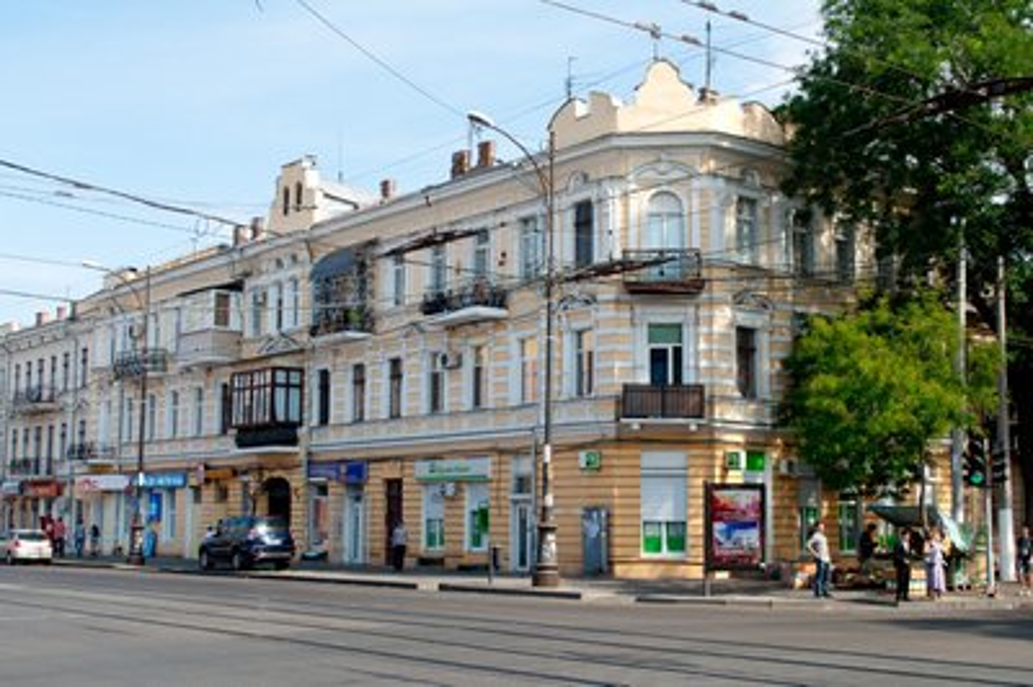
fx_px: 1376
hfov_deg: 41.1
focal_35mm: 48
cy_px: 344
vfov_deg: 28.0
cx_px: 516
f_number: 7.1
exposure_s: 1/1000
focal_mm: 32
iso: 640
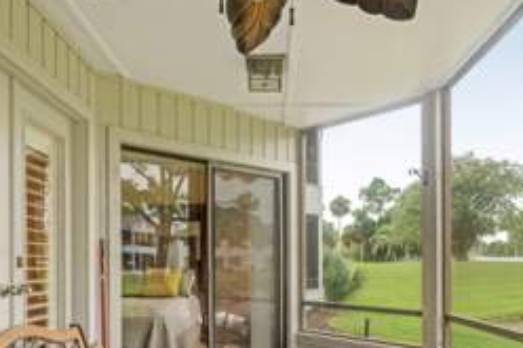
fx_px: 464
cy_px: 262
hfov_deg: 58.8
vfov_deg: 40.0
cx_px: 251
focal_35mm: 32
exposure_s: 1/1000
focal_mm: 11
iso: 250
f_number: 9
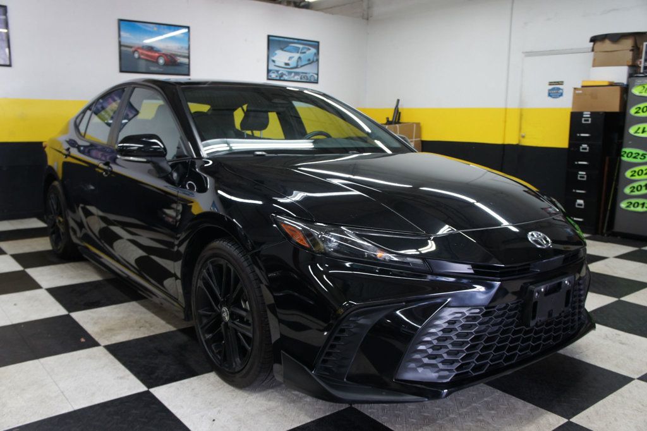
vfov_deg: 43.6
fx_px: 539
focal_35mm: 30
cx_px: 324
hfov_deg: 61.9
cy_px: 216
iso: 250
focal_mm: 20
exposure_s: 1/30
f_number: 4
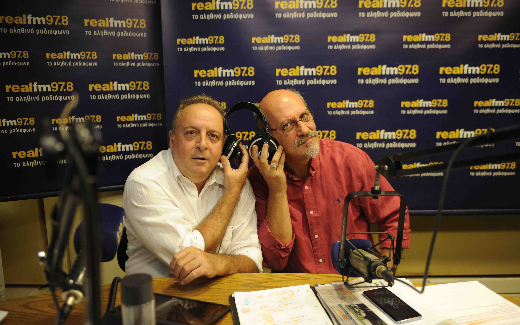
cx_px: 263
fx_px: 425
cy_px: 151
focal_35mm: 30
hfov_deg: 62.9
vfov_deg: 41.8
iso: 1600
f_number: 2.8
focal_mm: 29
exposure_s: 1/100
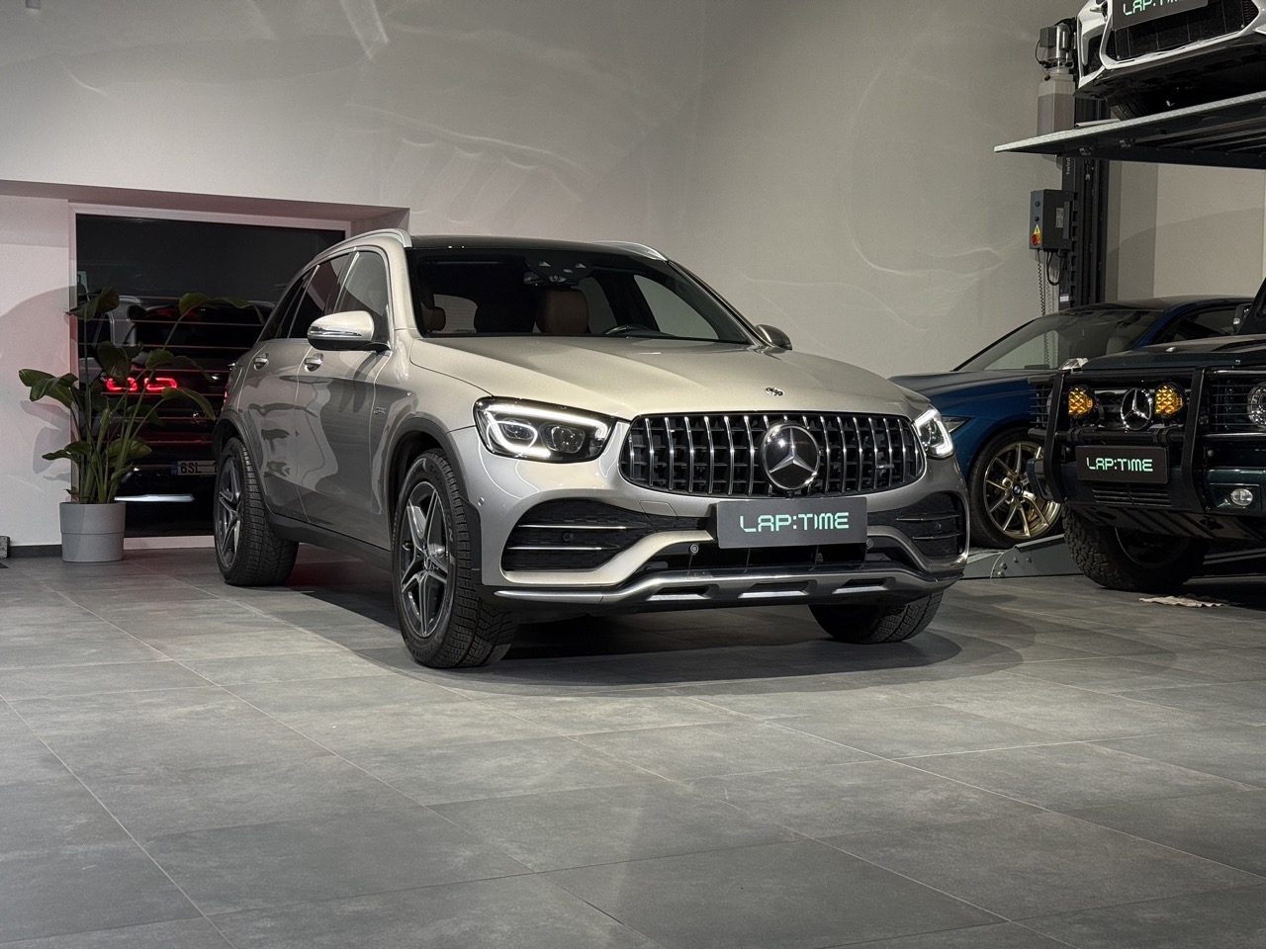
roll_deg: -0.5
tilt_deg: -2.2
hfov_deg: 39.7
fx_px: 1755
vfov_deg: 30.3
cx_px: 633
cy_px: 474
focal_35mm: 48
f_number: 1.78
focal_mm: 6.76
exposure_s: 1/60
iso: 125
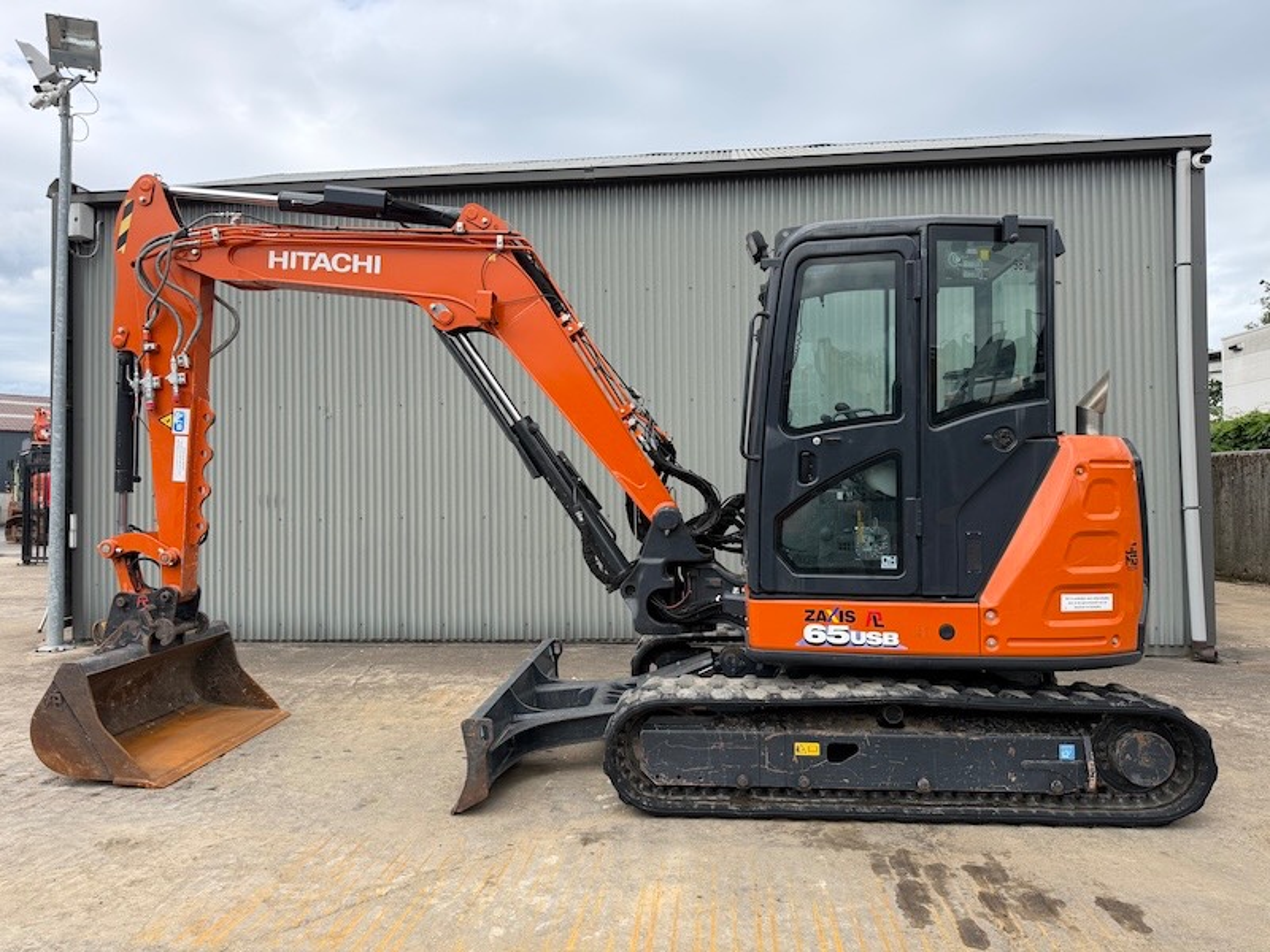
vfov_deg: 56.8
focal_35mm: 24
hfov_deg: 71.6
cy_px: 476
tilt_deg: +1.7
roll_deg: +1.0
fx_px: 881
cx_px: 635
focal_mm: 6.76
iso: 100
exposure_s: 1/2445
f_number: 1.78
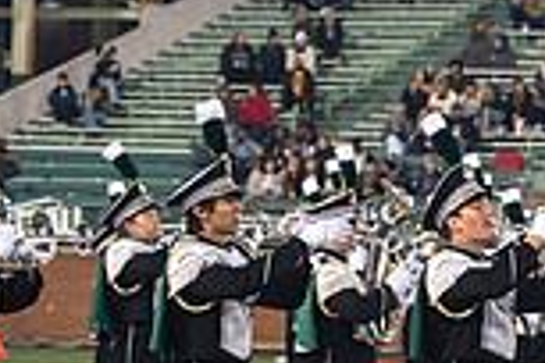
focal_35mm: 304
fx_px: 4602
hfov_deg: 6.6
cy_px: 320
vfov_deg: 4.5
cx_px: 987
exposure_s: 1/500
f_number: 2.8
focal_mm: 80
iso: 1000
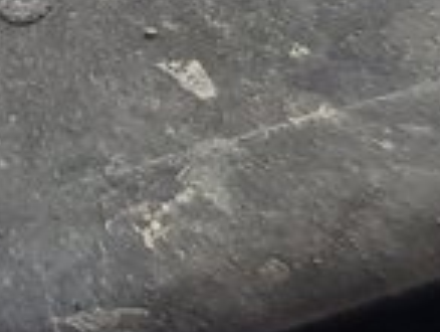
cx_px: -386
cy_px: -136
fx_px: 2317
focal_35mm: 182
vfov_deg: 8.0
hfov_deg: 10.2
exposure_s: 1/100
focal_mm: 4.2
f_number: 1.7
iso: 160
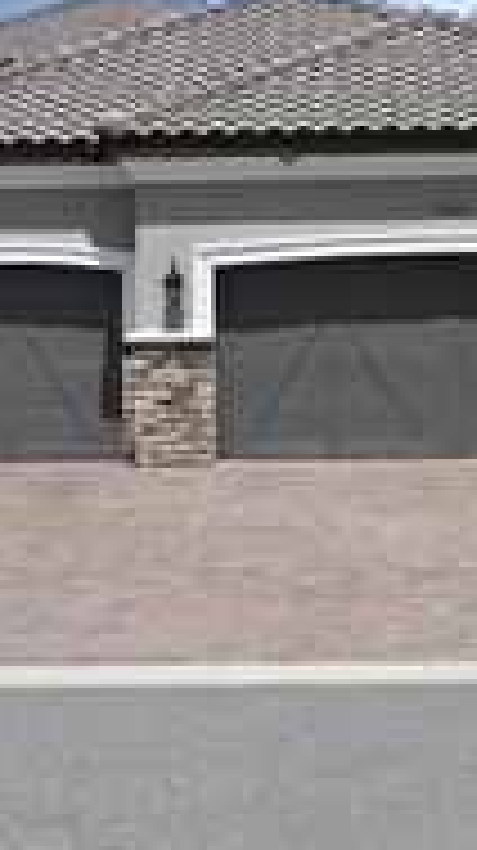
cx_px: 252
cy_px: 124
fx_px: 1938
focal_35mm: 86
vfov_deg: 24.2
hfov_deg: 14.0
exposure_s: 1/500
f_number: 8
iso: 100
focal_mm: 21
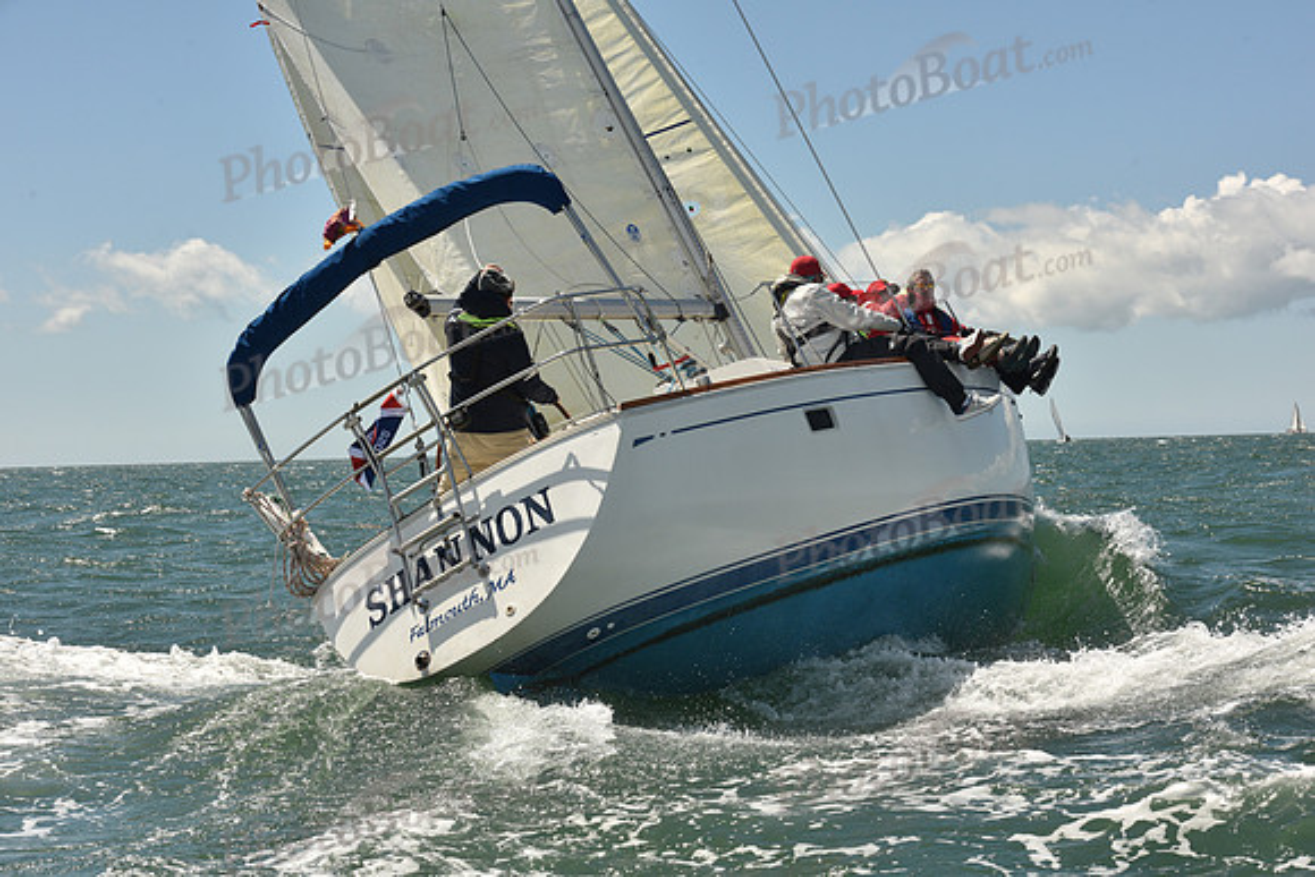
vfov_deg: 19.5
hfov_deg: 28.8
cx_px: 658
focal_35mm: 70
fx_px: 2557
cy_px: 438
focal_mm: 70
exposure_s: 1/800
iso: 320
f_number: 11
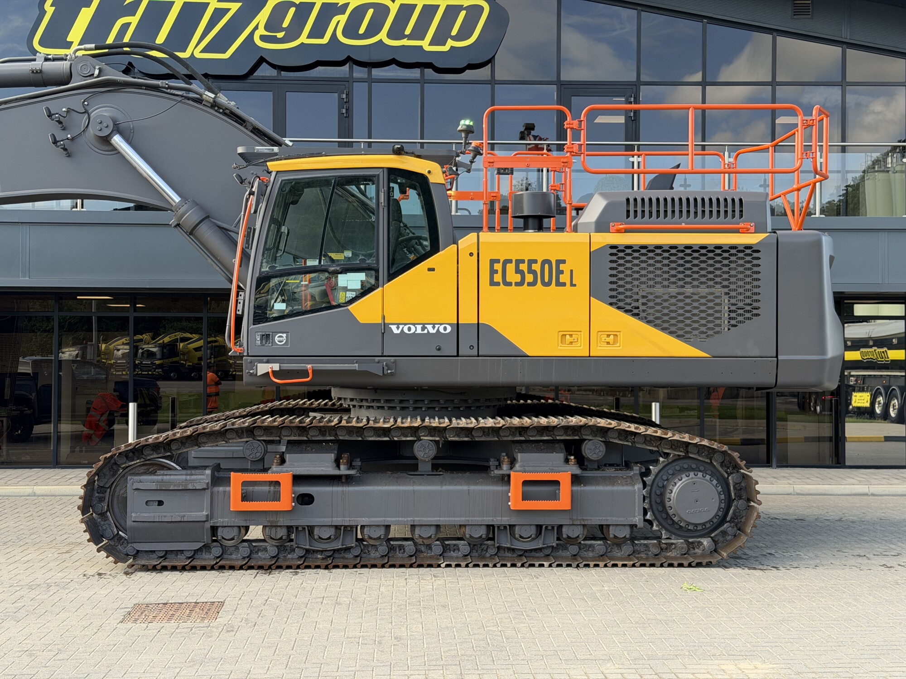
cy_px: 340
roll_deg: +0.0
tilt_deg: +0.6
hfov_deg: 39.7
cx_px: 453
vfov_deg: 30.3
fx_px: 1256
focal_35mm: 48
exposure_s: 1/545
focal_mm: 6.76
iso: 64
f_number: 1.78
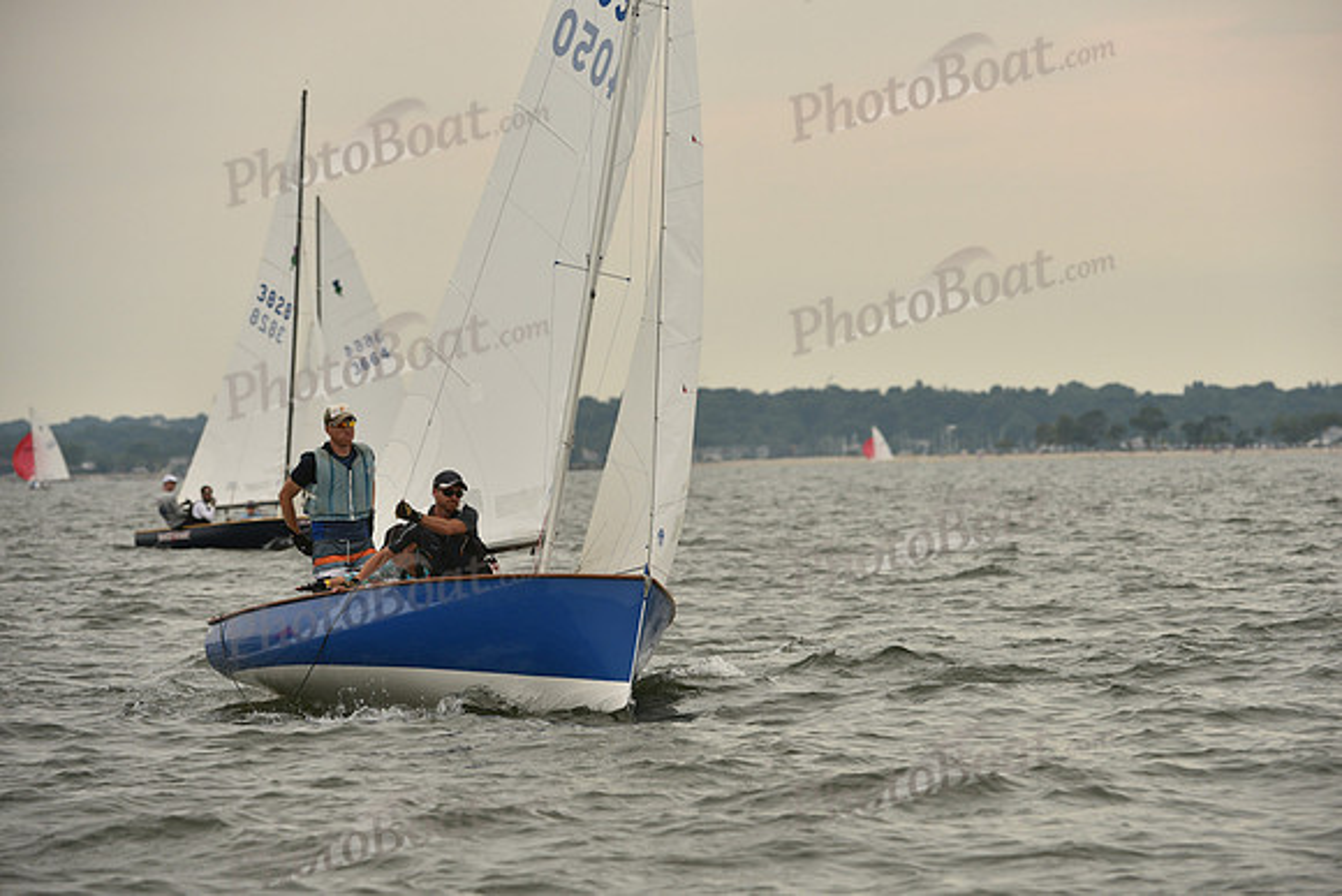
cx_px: 671
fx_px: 8203
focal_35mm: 220
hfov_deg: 9.4
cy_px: 448
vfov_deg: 6.2
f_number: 6.3
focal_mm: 220
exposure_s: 1/1000
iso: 400
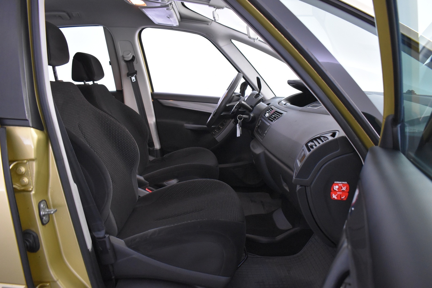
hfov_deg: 67.4
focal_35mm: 27
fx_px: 324
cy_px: 144
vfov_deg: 47.9
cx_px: 216
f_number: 3.5
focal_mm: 18
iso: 3200
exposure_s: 1/30
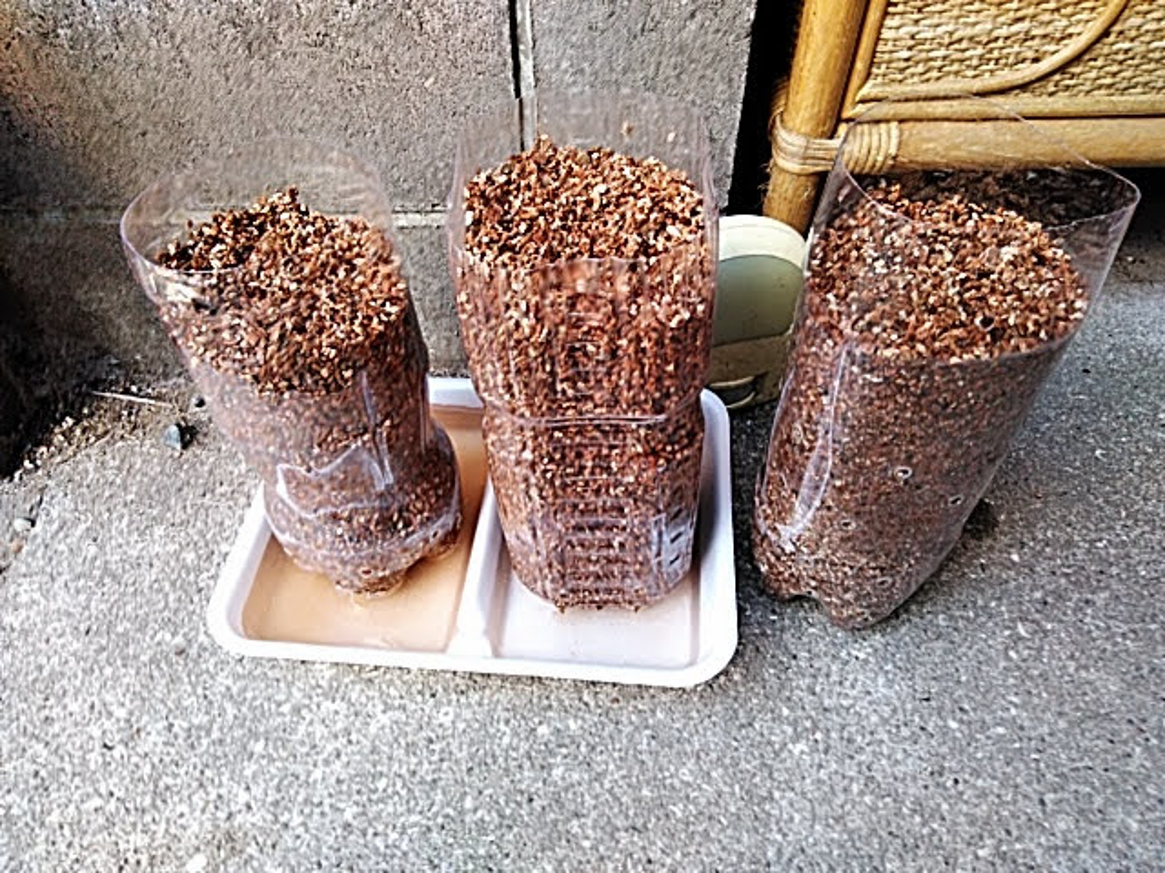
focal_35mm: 27
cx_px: 582
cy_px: 436
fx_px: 909
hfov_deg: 65.3
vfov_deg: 51.4
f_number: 2.2
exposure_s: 1/125
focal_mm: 3.46
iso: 139
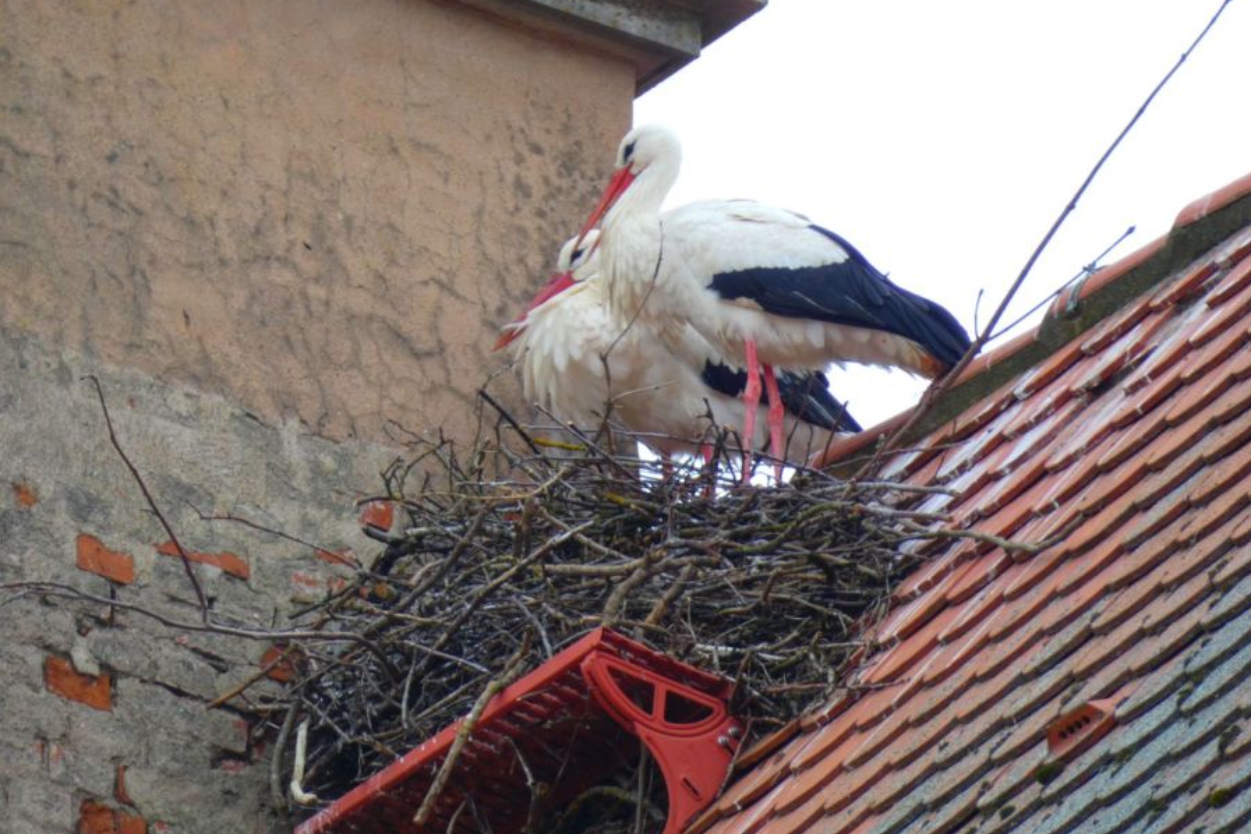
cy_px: 433
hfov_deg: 1.8
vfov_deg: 1.2
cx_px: 626
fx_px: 40237
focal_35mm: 1158
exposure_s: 1/125
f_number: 5.7
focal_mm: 198.9
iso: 125
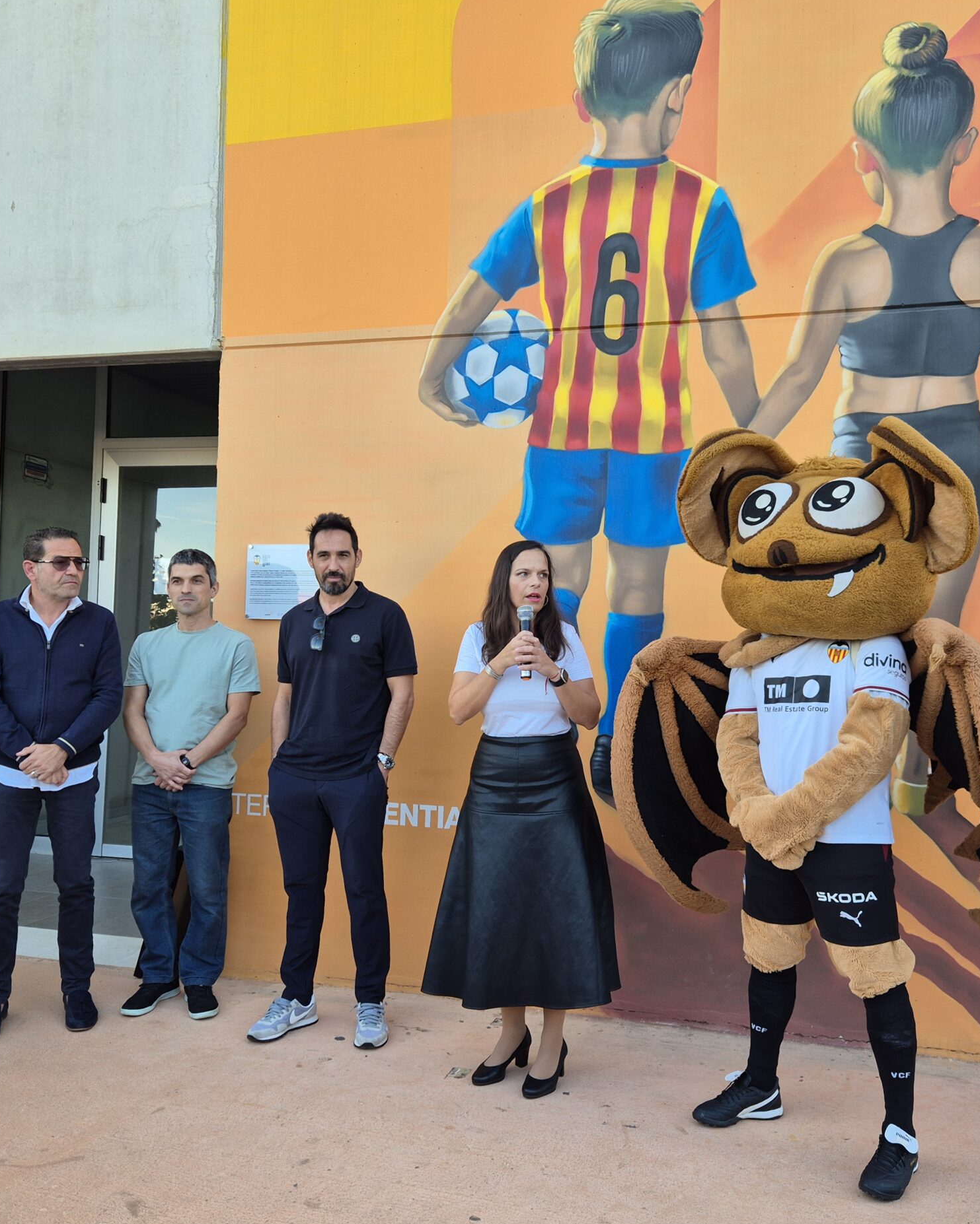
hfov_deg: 47.0
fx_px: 1124
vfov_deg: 57.2
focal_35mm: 31
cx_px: 540
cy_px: 605
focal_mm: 5.4
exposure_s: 1/180
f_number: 1.8
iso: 40
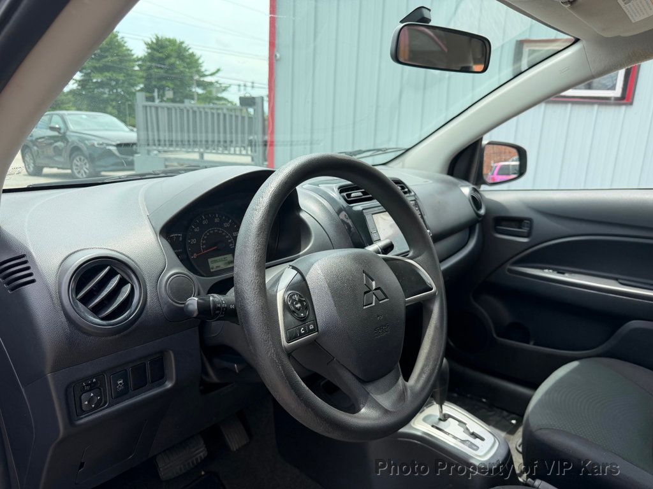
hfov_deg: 71.6
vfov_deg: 56.8
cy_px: 244
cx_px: 326
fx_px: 453
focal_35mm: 24
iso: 80
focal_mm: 6.76
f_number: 1.78
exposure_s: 1/1091
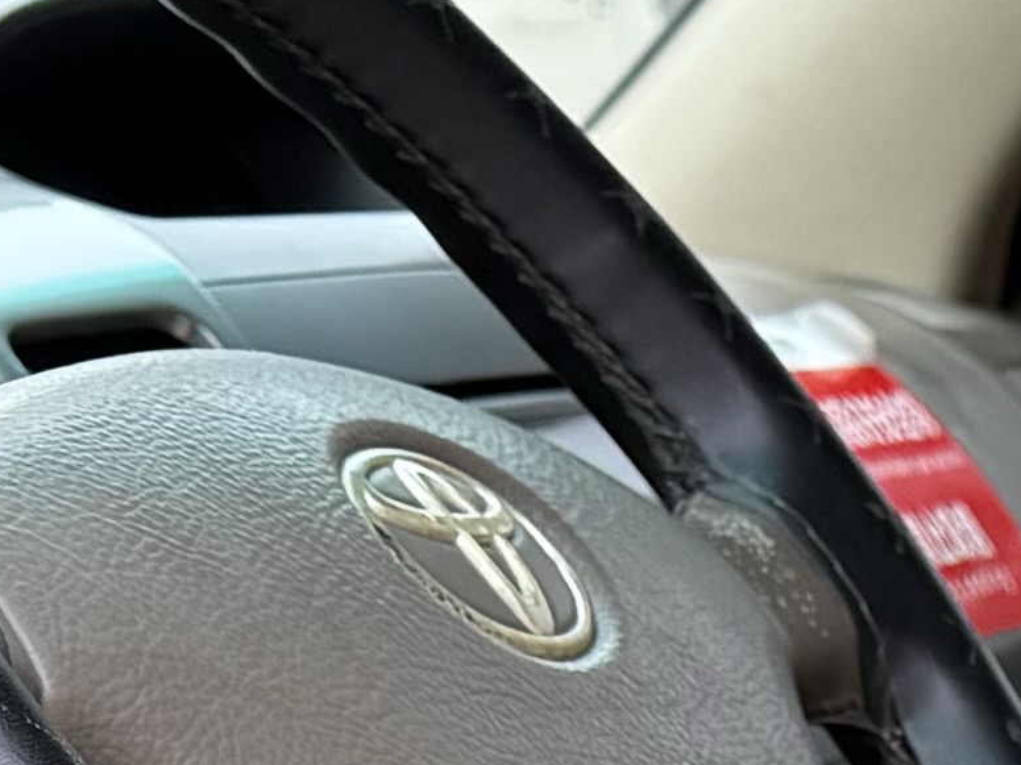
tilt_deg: -16.8
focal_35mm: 177
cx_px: 1916
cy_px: 2012
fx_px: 5220
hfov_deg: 10.4
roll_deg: +3.8
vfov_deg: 7.6
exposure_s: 1/121
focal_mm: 6.76
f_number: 1.78
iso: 80
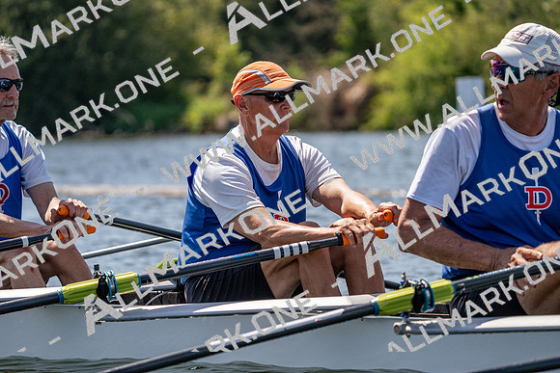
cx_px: 280
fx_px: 3812
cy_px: 186
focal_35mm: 245
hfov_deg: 8.4
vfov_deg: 5.6
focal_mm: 245
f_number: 5.6
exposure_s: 1/2000
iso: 320
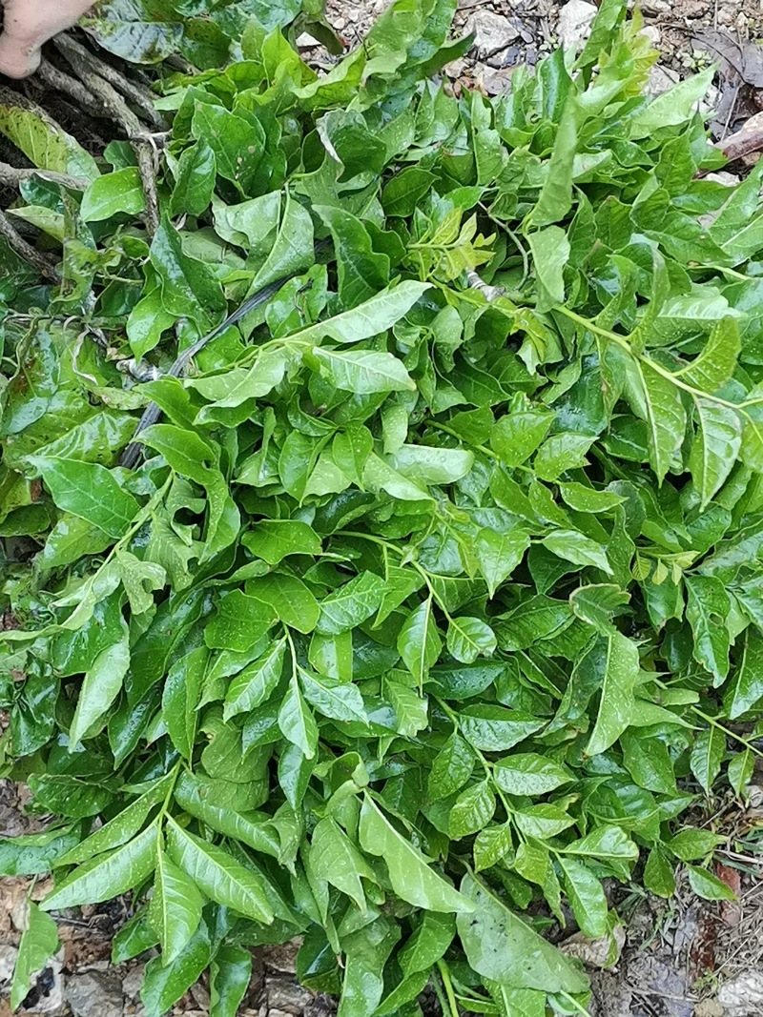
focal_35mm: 74
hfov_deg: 19.9
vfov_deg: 26.3
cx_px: 382
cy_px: 508
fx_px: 2175
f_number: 1.8
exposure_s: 1/100
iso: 80
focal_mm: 5.5
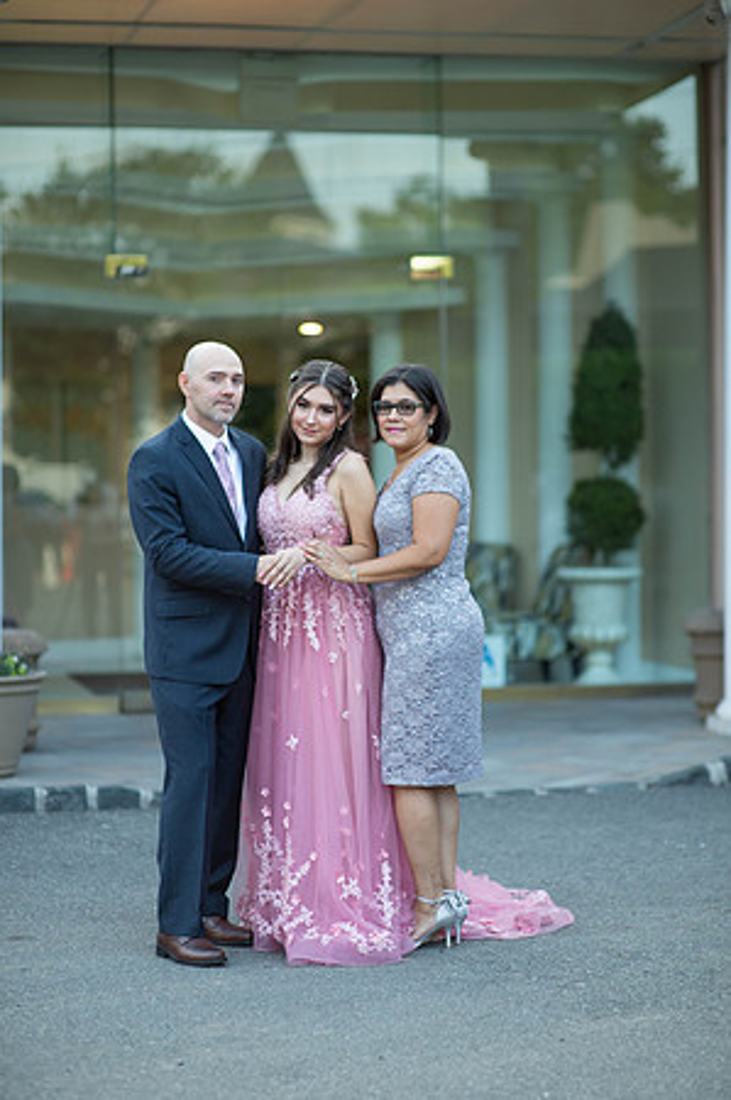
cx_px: 366
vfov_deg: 23.9
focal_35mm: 85
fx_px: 2595
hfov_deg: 16.0
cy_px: 550
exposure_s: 1/500
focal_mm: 85
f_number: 2
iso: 250
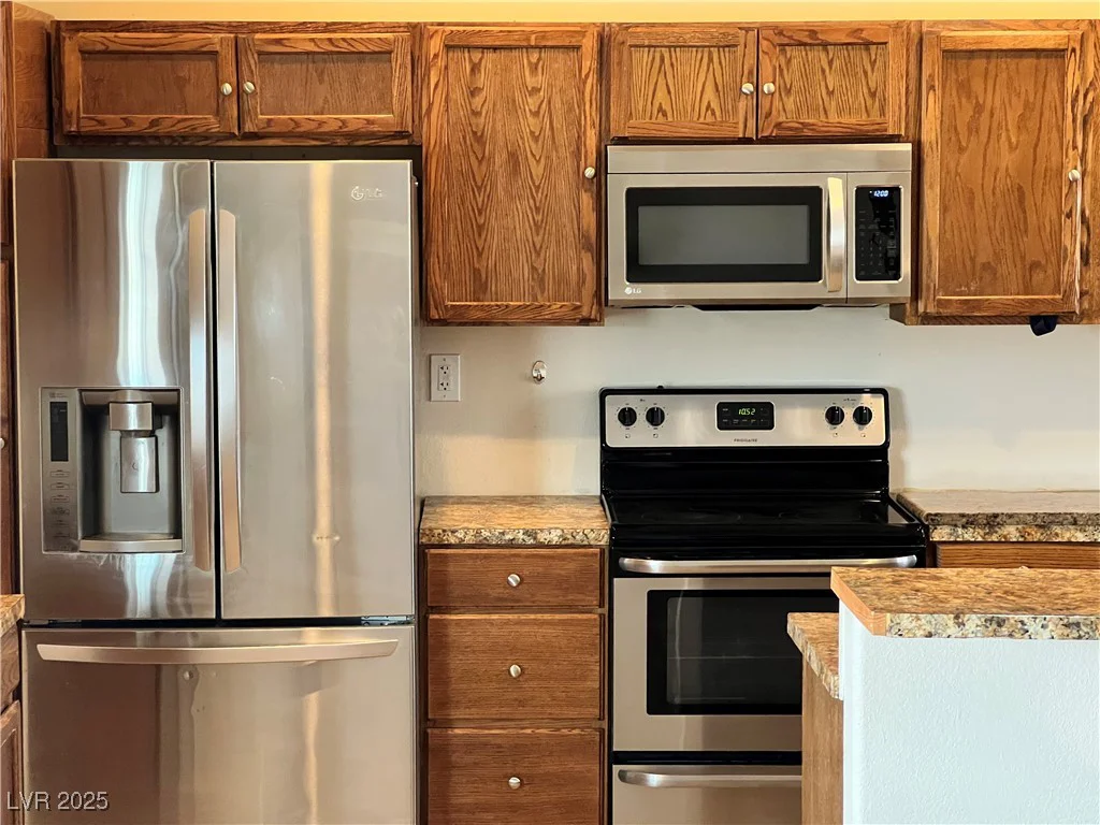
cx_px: 550
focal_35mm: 77
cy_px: 412
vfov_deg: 19.1
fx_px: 2447
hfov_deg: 25.3
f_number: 2.8
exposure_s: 1/60
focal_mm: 9
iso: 320
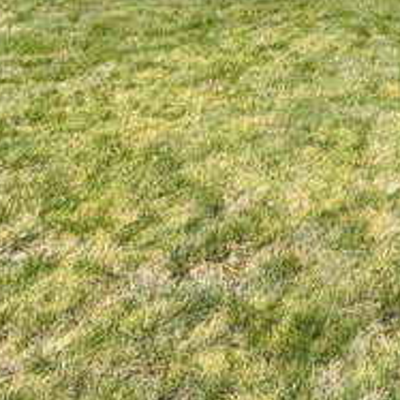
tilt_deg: +8.5
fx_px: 693
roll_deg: -0.7
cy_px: -220
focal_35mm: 53
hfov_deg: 25.3
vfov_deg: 24.2
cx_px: 582
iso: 40
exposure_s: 1/502
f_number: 2.2
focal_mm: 2.22
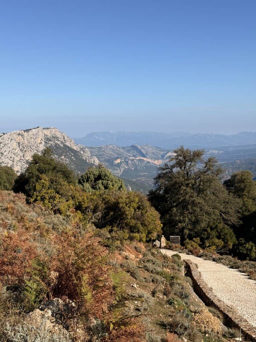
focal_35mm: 48
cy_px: 171
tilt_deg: -4.7
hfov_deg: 30.3
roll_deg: +1.2
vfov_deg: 39.7
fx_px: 473
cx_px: 128
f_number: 1.78
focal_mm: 6.76
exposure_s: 1/5587
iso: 64
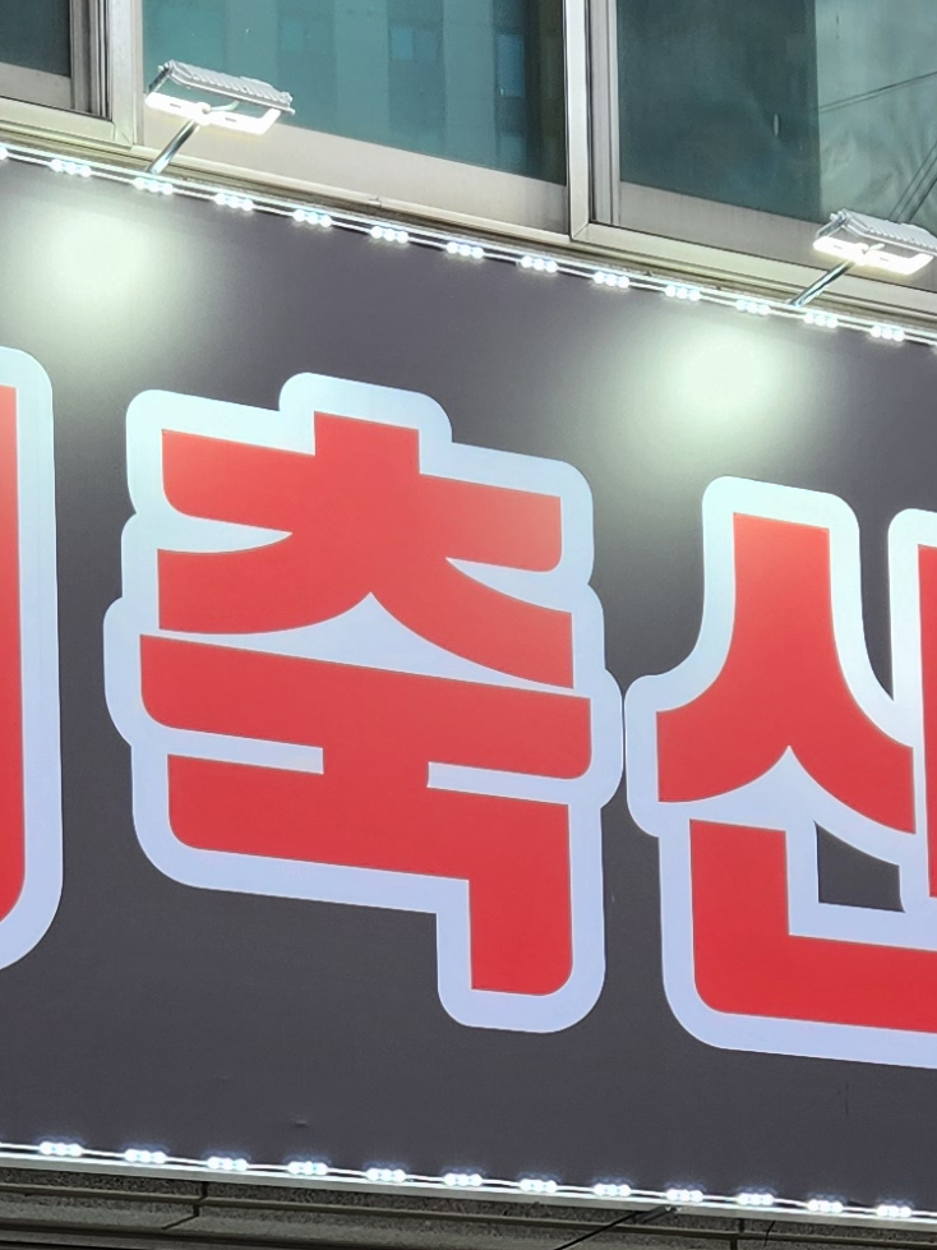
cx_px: 305
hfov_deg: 15.7
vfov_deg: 19.3
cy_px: 1624
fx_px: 3393
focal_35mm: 94
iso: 25
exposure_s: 1/120
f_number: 1.8
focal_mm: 5.4
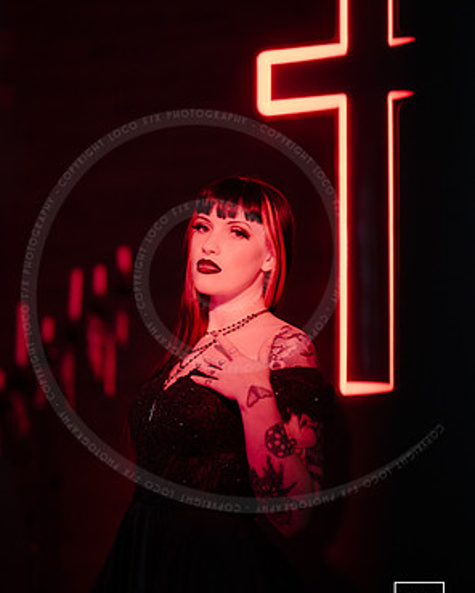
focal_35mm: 97
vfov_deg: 19.8
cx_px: 238
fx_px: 1705
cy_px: 305
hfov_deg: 15.9
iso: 320
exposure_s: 1/320
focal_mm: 85
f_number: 1.2
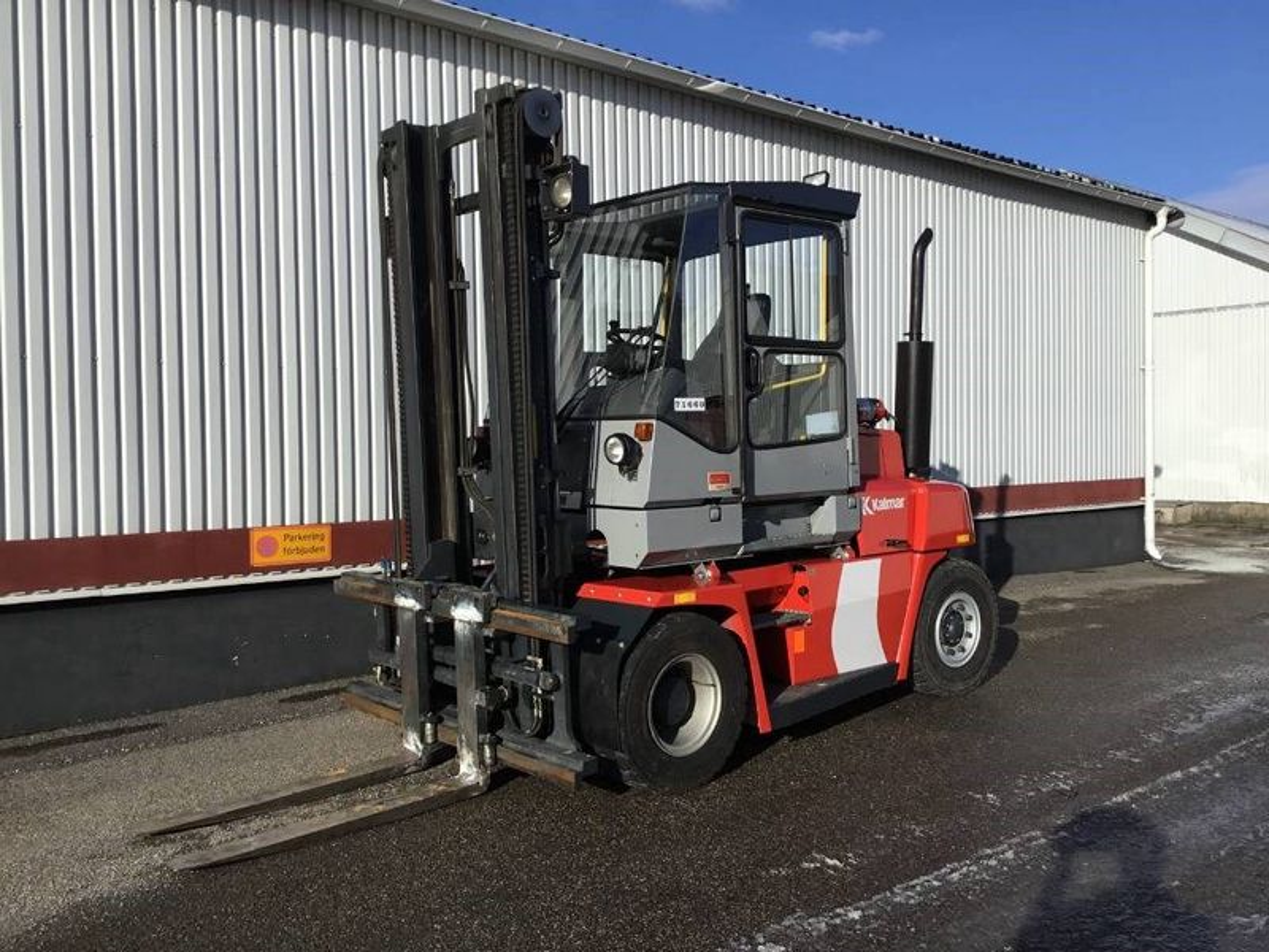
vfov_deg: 45.4
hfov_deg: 58.4
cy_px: 476
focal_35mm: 31
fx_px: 1136
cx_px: 634
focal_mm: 3.3
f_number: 2.4
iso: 25
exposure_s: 1/1894
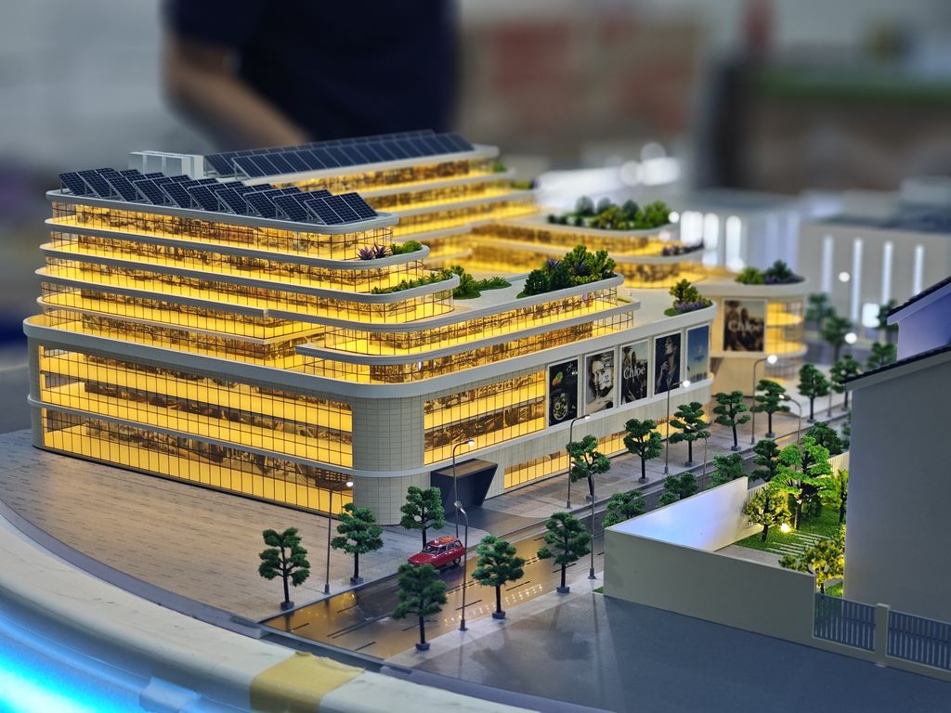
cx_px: 476
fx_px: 2060
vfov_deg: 19.6
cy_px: 356
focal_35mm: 75
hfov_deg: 26.0
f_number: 1.8
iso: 160
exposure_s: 1/100
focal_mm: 9.87
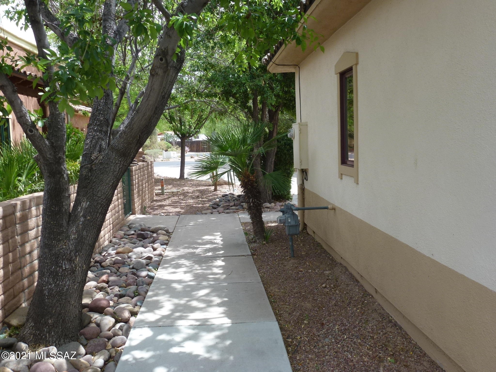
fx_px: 430
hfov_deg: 60.0
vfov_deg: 46.8
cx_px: 248
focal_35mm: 30
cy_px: 186
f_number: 3.5
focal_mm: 5.4
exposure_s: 1/320
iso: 100
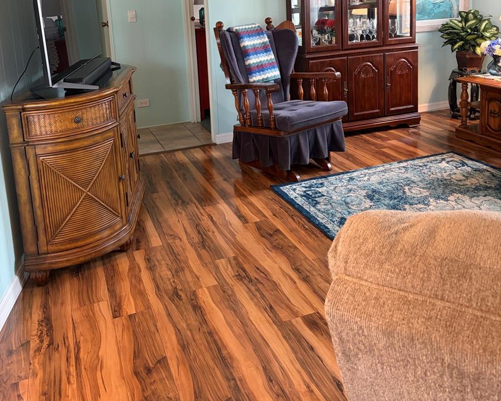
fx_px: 504
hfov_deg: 52.8
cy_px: 70
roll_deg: +3.1
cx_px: 250
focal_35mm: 34
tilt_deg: -8.0
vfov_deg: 41.2
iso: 250
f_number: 1.6
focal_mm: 5.96
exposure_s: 1/60
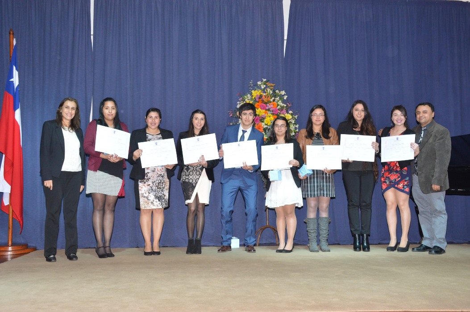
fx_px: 509
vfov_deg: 34.1
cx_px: 235
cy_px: 156
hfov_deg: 49.6
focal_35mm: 39
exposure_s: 1/160
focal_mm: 26
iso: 800
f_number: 7.1
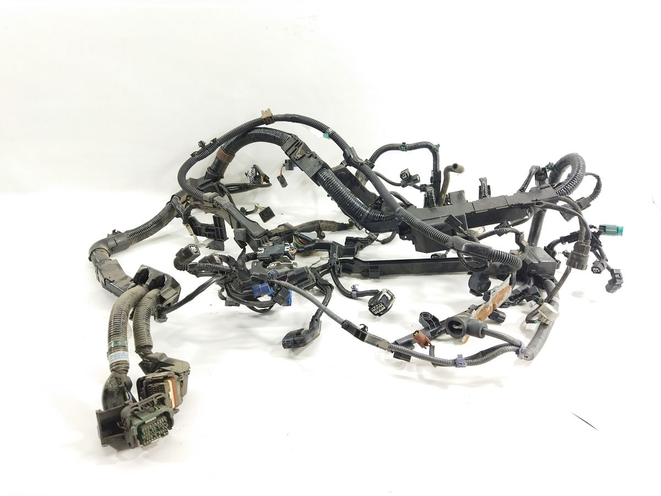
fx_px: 516
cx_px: 330
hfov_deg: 65.3
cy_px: 248
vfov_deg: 51.4
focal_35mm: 27
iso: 116
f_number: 1.79
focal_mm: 4.71
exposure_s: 1/50
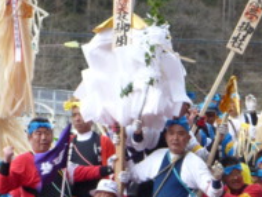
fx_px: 1273
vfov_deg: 8.8
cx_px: 124
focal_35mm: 168
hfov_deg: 11.7
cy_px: 183
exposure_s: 1/60
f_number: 5.4
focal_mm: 12.6
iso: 80
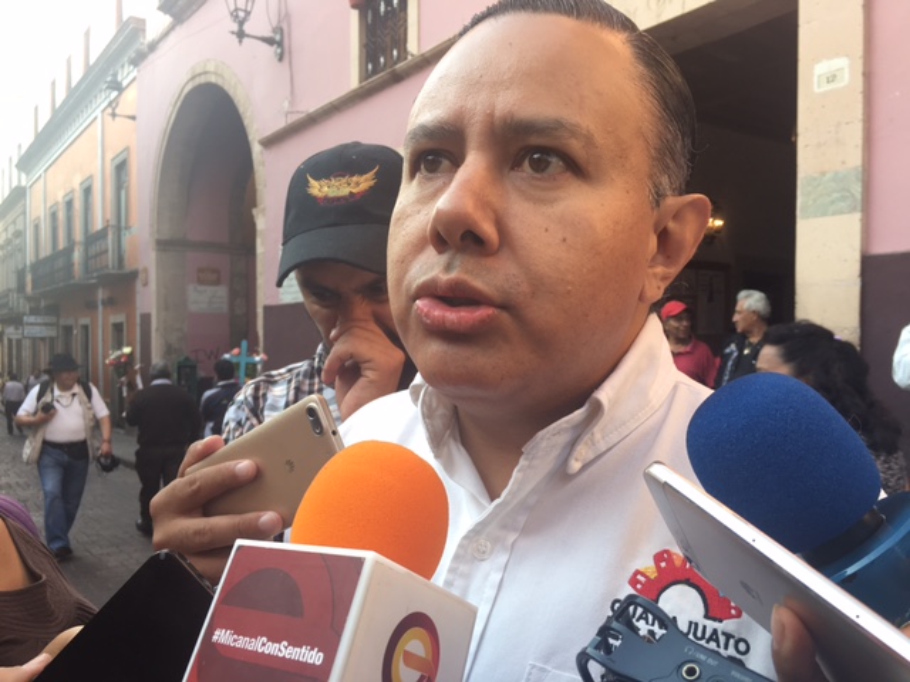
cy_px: 341
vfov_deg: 48.2
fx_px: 762
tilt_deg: -0.5
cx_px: 455
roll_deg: -0.3
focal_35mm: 29
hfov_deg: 61.7
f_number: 2.2
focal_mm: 4.15
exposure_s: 1/120
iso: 25
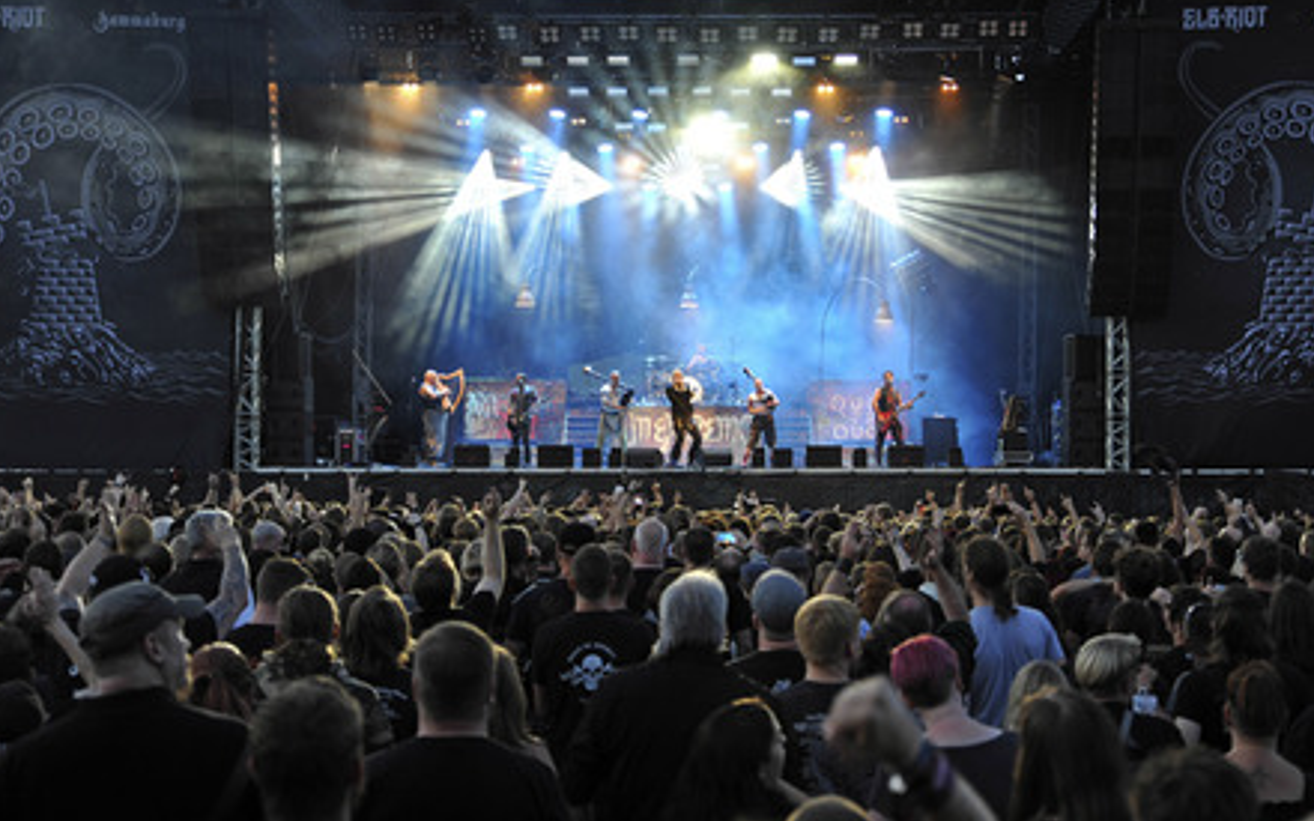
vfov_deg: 26.9
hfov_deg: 41.8
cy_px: 409
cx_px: 656
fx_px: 1719
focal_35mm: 48
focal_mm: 46
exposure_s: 1/100
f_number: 2.8
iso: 800
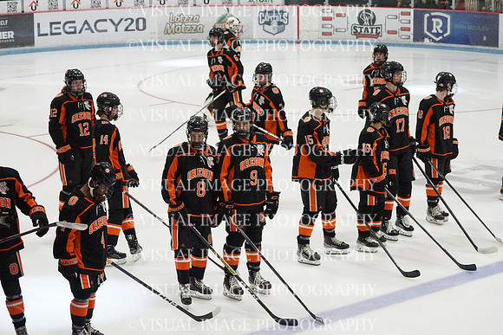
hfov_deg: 19.5
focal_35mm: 105
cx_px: 252
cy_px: 168
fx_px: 1467
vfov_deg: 13.0
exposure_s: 1/800
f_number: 4
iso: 8000
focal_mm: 70
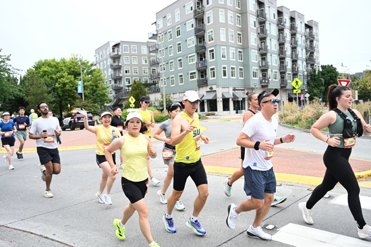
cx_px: 186
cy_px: 124
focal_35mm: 32
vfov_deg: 41.1
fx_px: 330
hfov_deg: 58.7
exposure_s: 1/800
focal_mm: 32
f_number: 4
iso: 2000
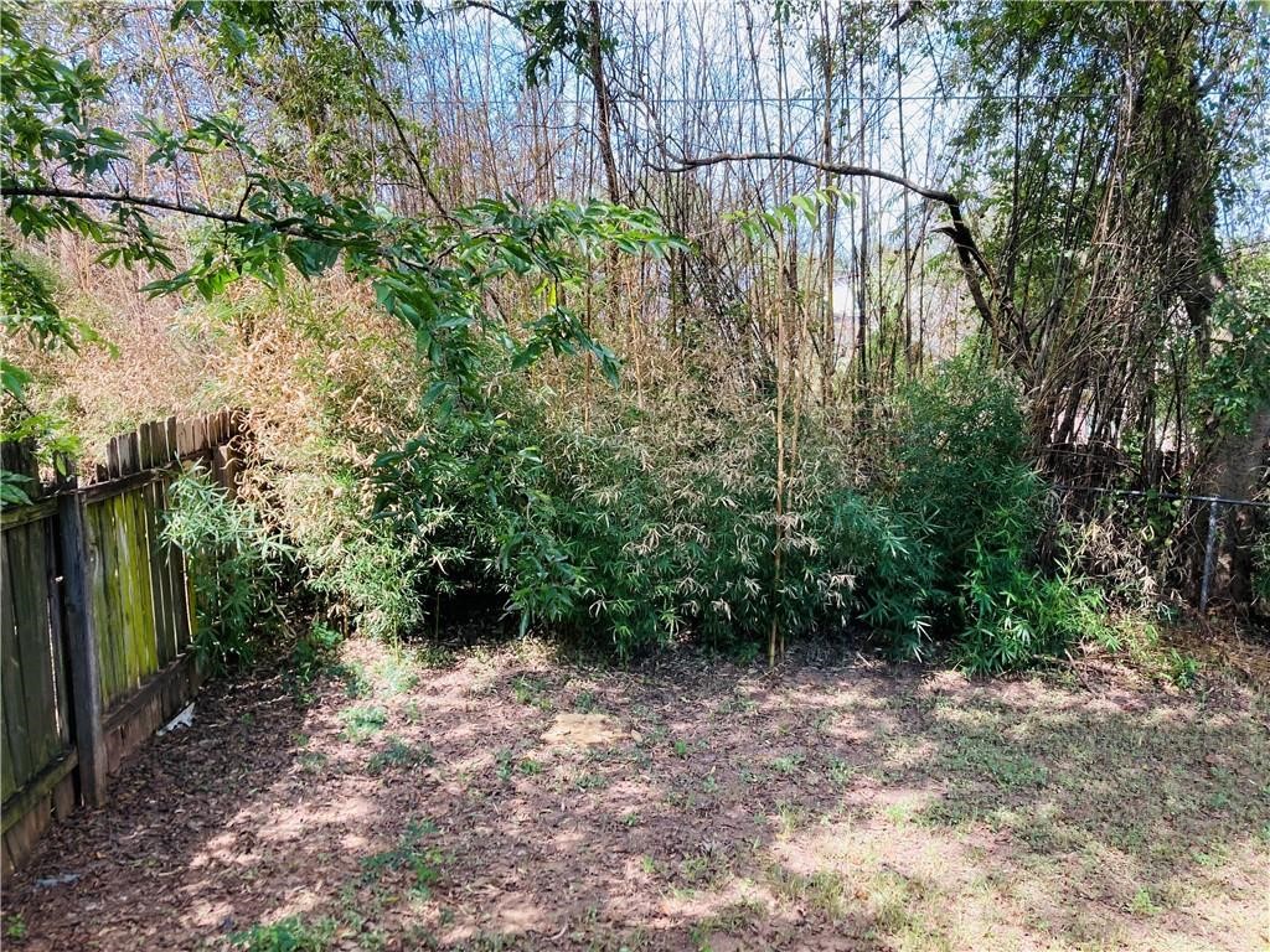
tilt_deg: -7.8
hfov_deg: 63.4
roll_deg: -1.4
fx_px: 1027
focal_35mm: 28
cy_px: 476
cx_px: 635
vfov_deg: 49.7
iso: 20
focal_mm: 3.99
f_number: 1.8
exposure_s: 1/170
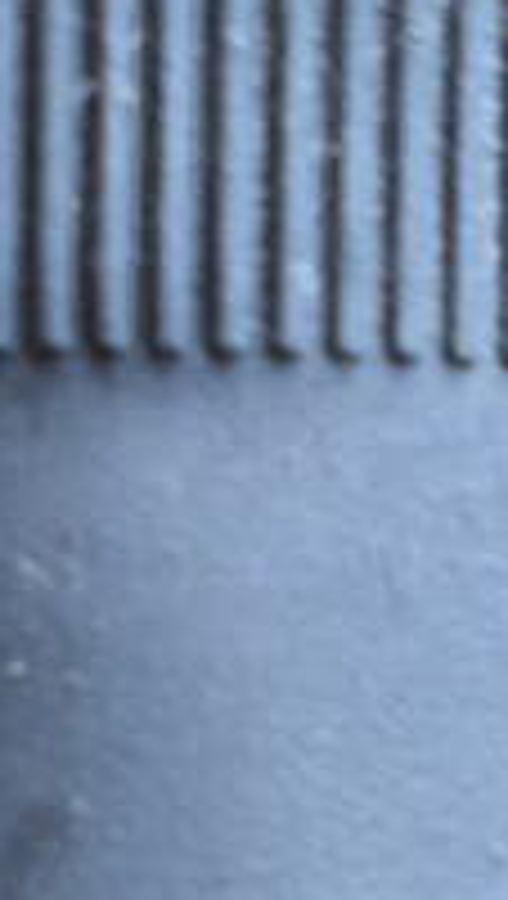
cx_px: 490
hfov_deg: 3.7
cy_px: 1278
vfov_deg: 6.5
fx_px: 7876
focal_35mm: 330
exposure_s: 1/80
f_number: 5.3
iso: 1600
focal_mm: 46
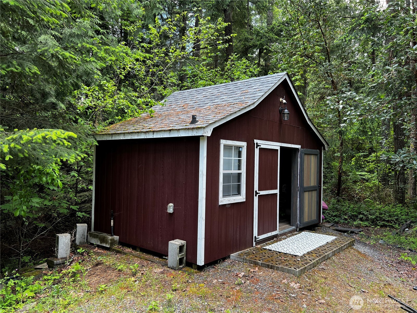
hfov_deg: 67.3
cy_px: 156
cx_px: 208
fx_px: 313
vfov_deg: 53.1
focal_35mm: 26
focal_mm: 5.7
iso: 50
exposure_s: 1/121
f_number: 1.5
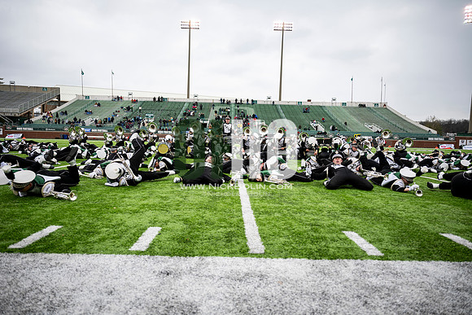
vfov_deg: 53.2
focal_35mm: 24
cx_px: 236
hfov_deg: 73.7
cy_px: 158
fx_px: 315
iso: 100
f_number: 2.8
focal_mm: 24
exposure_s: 1/500
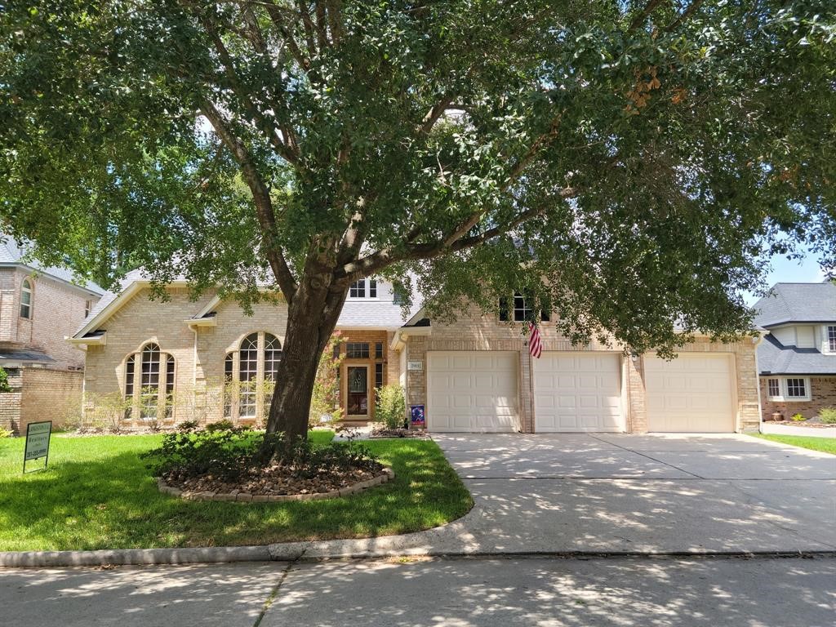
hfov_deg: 63.4
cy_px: 314
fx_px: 676
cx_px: 418
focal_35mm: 28
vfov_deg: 49.7
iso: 25
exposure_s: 1/210
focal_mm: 5.9
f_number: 2
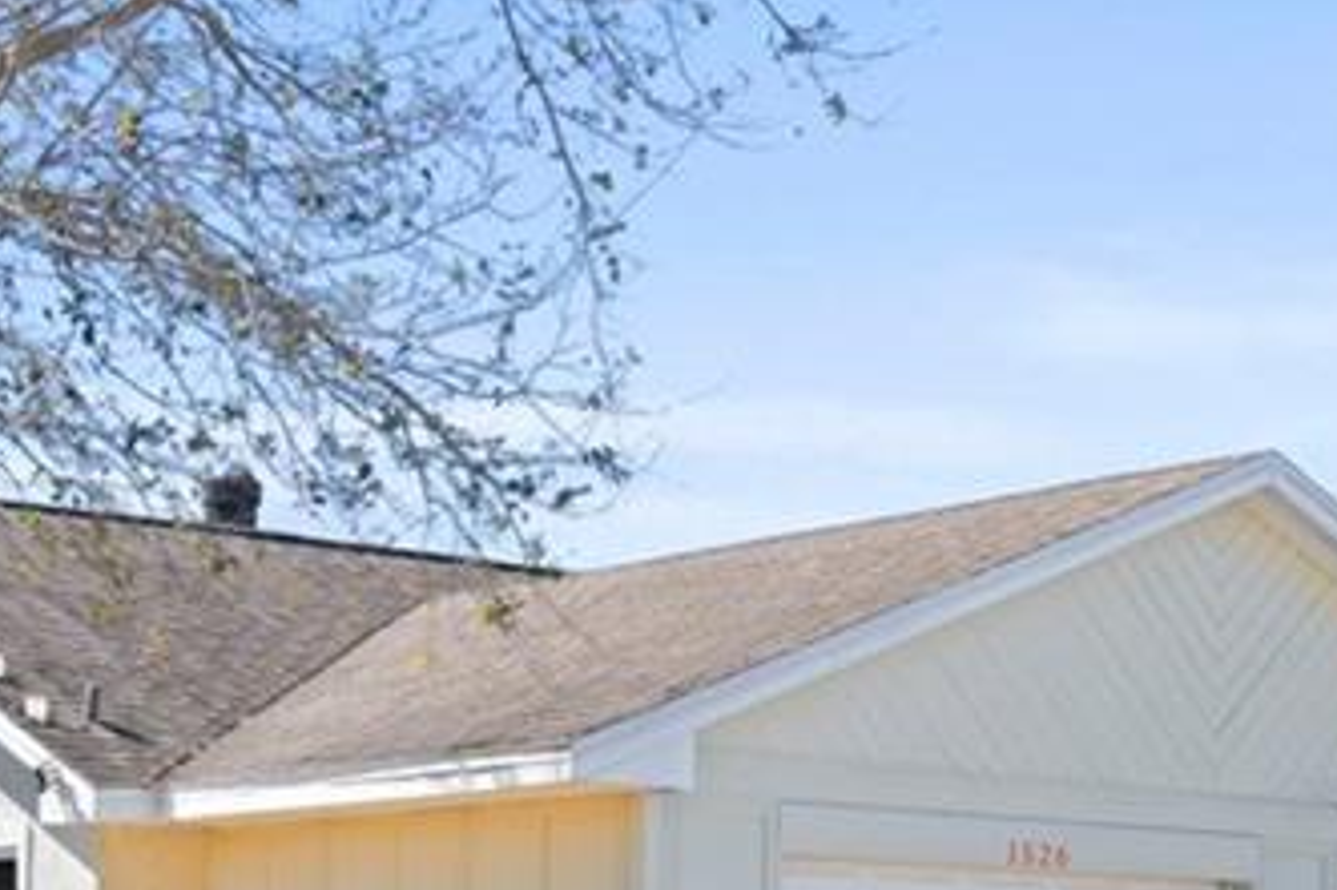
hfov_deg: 26.3
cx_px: 813
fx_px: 2858
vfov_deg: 17.2
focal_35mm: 77
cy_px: 944
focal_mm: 16
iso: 100
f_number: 11
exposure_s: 1/30
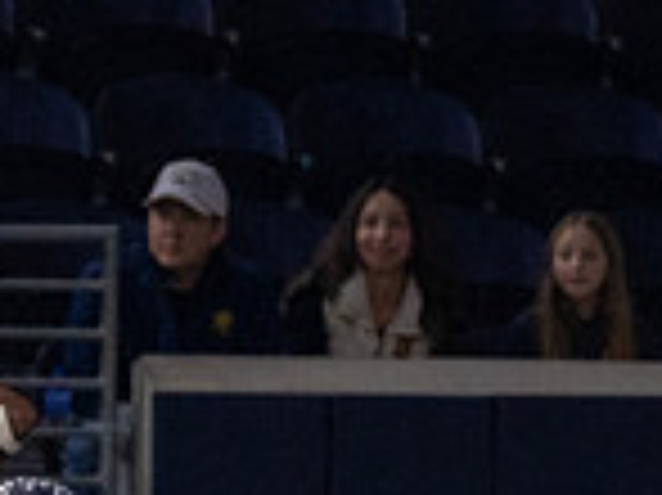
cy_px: 980
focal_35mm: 1465
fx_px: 27994
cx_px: -725
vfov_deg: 1.0
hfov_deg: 1.4
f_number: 2.8
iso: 2000
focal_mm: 200
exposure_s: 1/1000
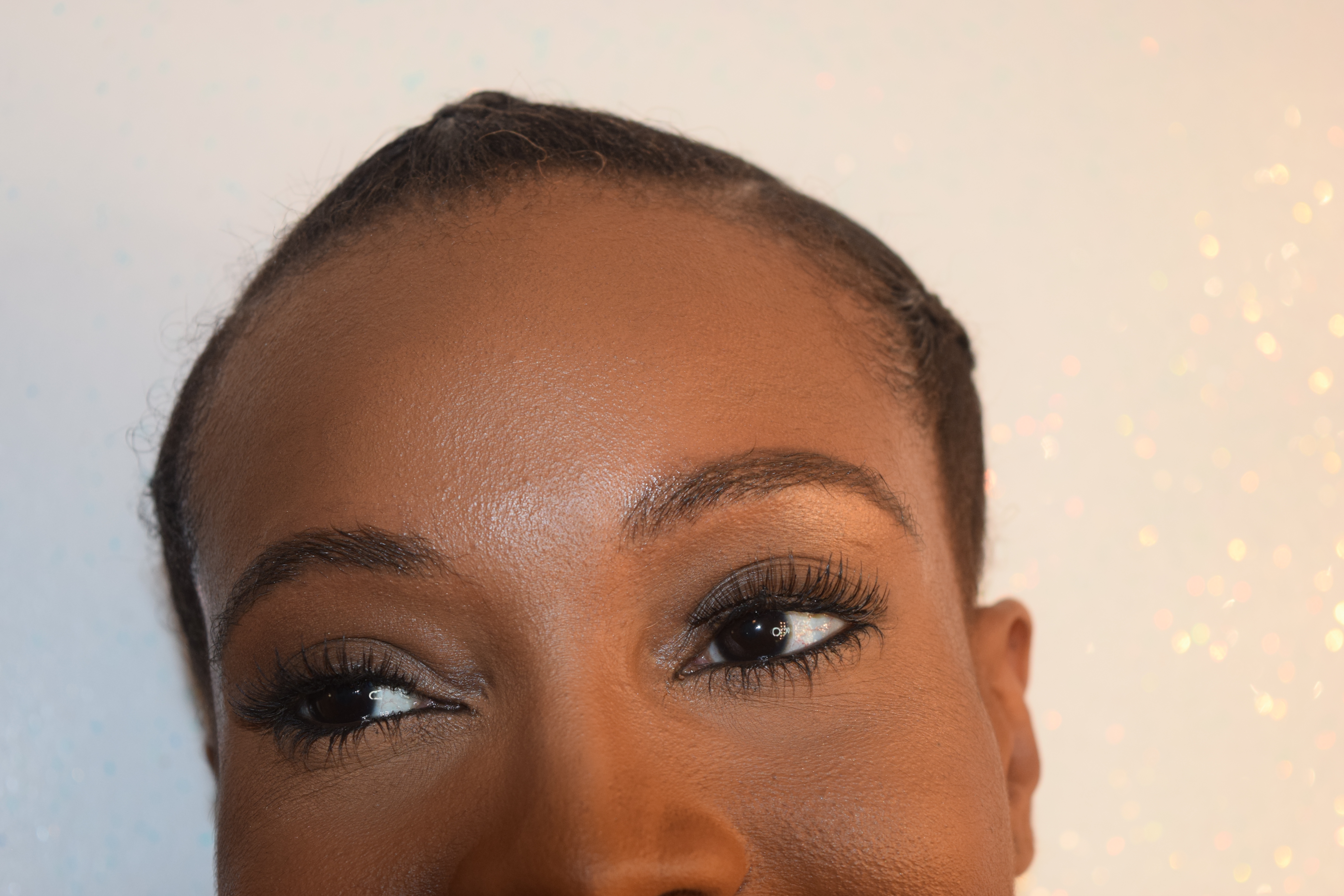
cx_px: 672
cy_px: 448
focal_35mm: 82
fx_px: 3080
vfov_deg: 16.6
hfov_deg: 24.6
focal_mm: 55
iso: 640
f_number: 5.6
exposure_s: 1/125
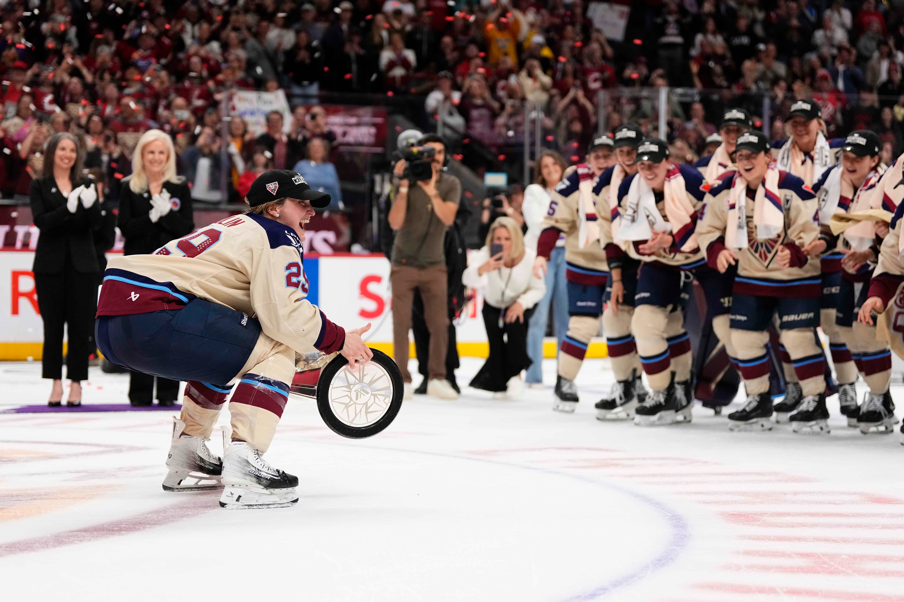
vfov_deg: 16.7
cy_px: 301
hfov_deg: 24.8
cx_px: 452
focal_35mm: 82
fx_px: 2059
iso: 3200
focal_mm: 82
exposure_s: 1/2500
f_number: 2.8
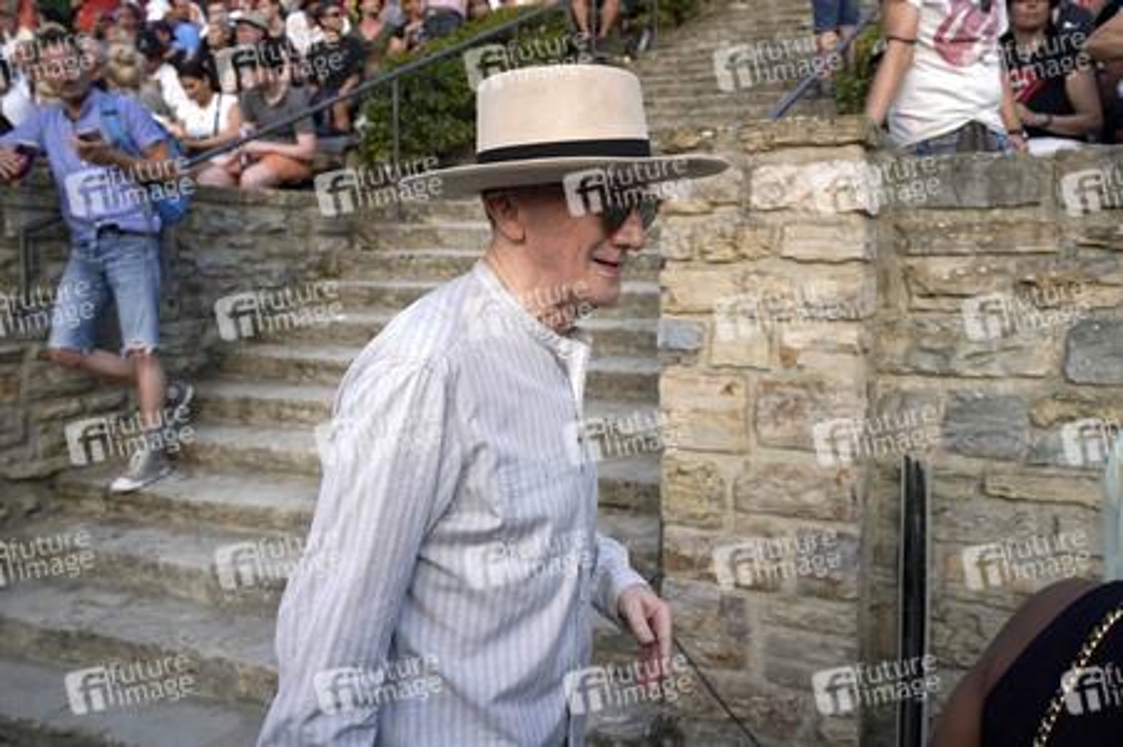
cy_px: 374
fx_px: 904
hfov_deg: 63.7
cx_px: 562
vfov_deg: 44.9
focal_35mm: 29
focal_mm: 29
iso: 1250
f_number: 5.6
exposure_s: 1/1600
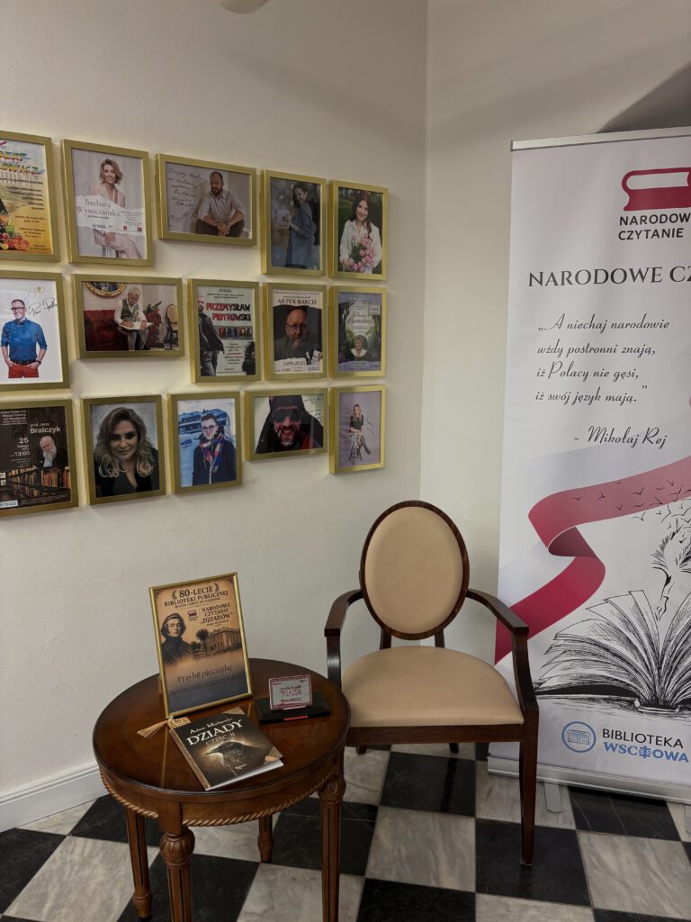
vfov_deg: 67.3
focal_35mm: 26
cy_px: 461
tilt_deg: -10.4
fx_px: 692
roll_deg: +0.6
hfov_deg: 53.1
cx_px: 346
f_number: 1.6
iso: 100
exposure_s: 1/50
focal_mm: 5.96
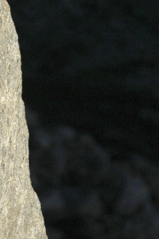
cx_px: 94
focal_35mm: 1155
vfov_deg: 1.8
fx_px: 7668
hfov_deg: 1.2
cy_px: -214
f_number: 4
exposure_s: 1/4000
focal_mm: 200
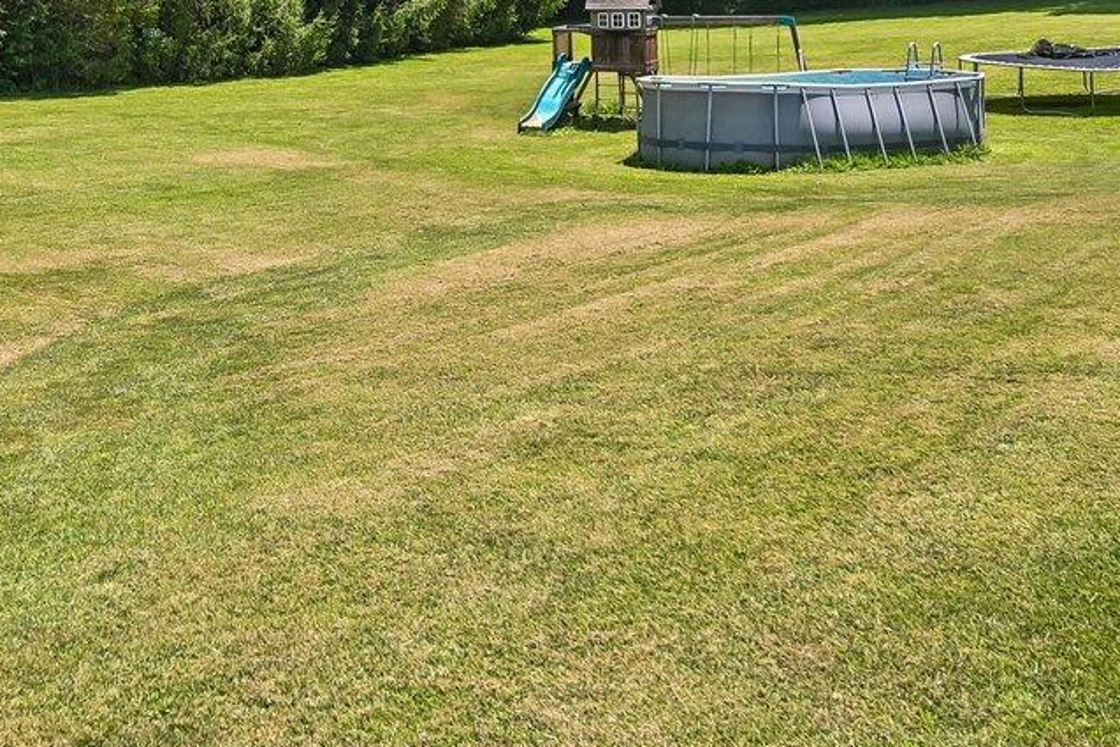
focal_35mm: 45
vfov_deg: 28.4
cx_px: 209
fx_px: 1400
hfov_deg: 41.5
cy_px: 36
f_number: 4
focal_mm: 14
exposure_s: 1/1500
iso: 400
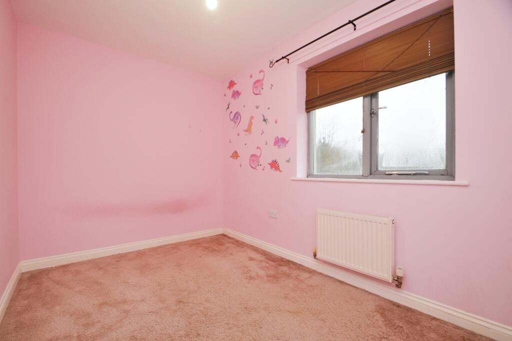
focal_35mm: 15
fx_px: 213
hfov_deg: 100.4
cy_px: 170
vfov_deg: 77.2
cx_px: 256
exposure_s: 1/25
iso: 320
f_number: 6.3
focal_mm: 10
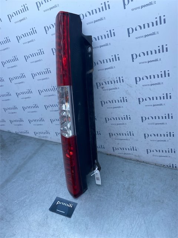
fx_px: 178
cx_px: 89
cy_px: 119
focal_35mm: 26
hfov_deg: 53.1
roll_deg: +6.7
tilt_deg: -31.3
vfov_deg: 67.3
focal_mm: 4.25
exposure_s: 1/1135
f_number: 1.8
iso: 32
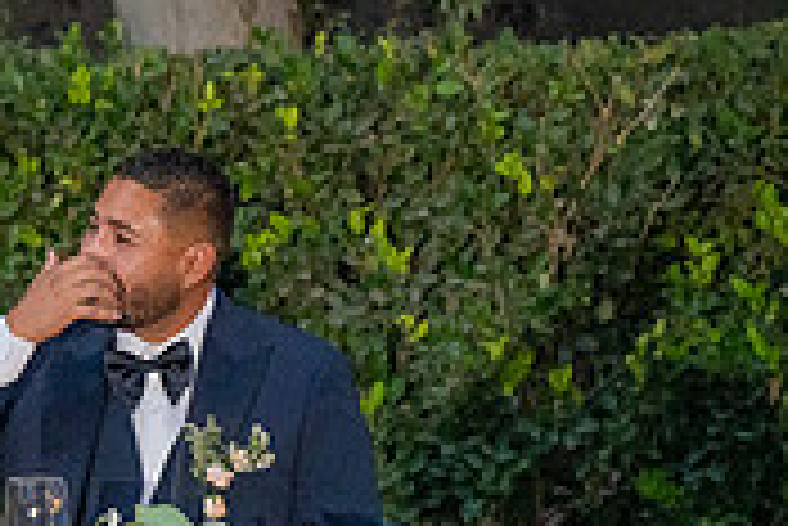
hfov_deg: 7.3
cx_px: -509
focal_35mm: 275
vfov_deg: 5.0
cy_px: 348
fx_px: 6024
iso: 2500
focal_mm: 83
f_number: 4
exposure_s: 1/200
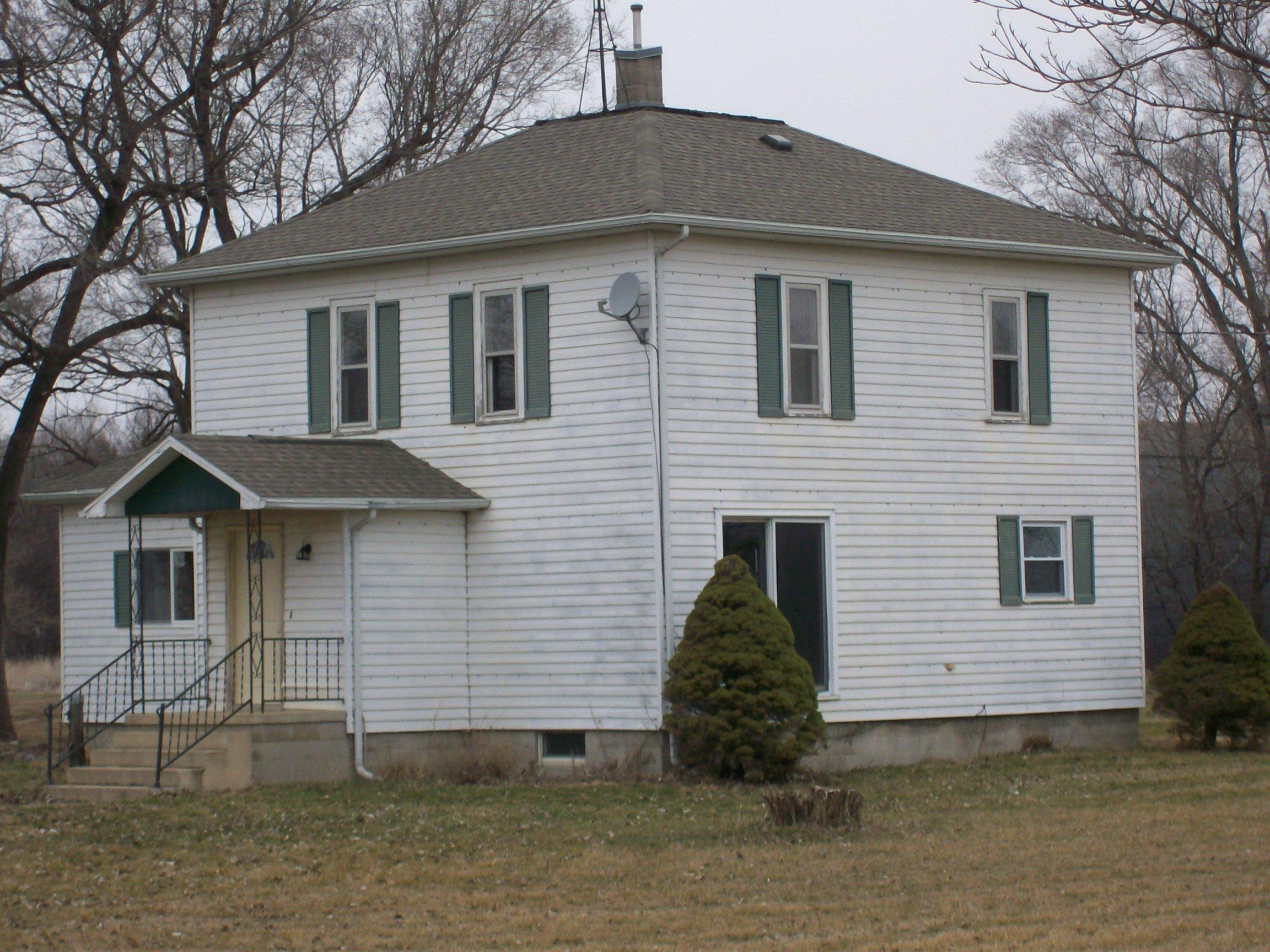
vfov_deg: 13.7
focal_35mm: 108
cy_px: 476
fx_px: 3962
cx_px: 635
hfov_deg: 18.2
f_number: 4.8
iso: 80
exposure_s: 1/227
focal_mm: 18
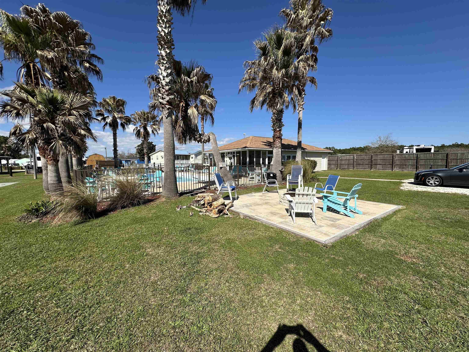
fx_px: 190
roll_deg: +0.7
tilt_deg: -4.5
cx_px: 234
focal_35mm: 14
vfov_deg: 85.7
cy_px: 176
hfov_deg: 102.1
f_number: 2.2
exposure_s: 1/3610
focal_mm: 2.22
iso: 50
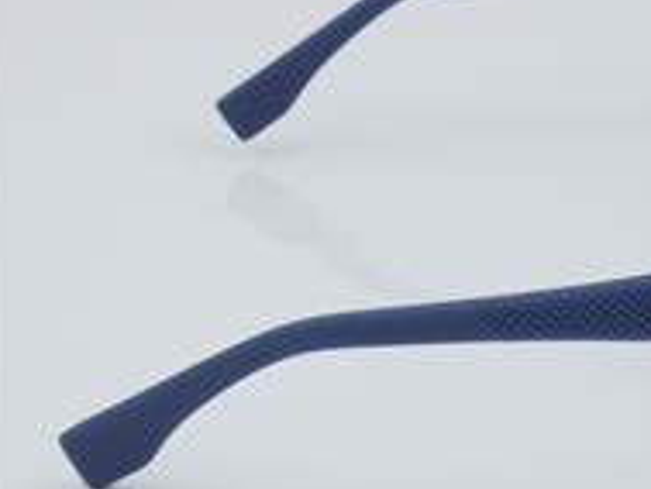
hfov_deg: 14.1
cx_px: 668
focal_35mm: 137
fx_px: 2578
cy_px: 220
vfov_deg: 10.8
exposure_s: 1/4
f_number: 32
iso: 100
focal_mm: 45
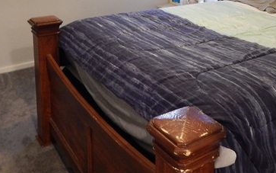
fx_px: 323
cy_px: -1
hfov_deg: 45.8
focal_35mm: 43
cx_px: 175
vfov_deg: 28.1
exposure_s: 1/10
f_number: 3
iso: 400
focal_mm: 4
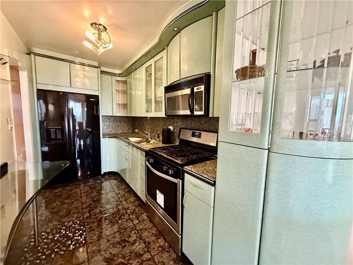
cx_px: 176
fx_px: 143
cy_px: 132
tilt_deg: -6.3
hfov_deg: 102.1
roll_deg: -2.2
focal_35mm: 14
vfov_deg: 85.7
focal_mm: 2.22
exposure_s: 1/60
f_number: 2.2
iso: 800
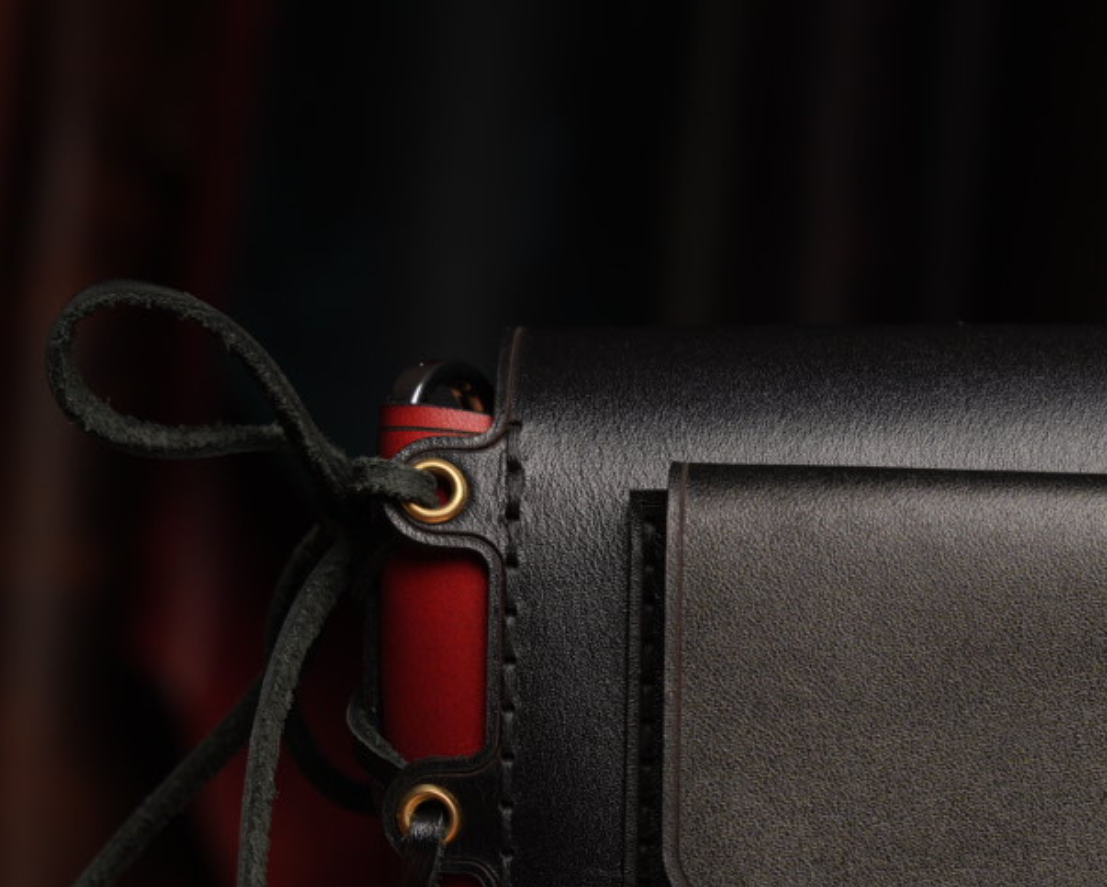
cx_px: 1314
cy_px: 946
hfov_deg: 11.9
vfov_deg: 9.7
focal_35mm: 158
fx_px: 5188
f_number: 6.3
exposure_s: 1/80
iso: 100
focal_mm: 62.9
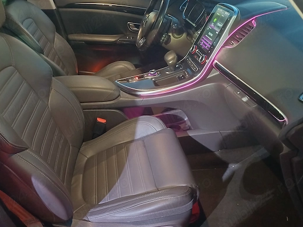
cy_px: 122
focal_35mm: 29
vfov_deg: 48.2
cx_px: 132
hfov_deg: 61.4
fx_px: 254
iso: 1600
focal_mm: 4.65
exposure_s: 1/8.33
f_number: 1.8
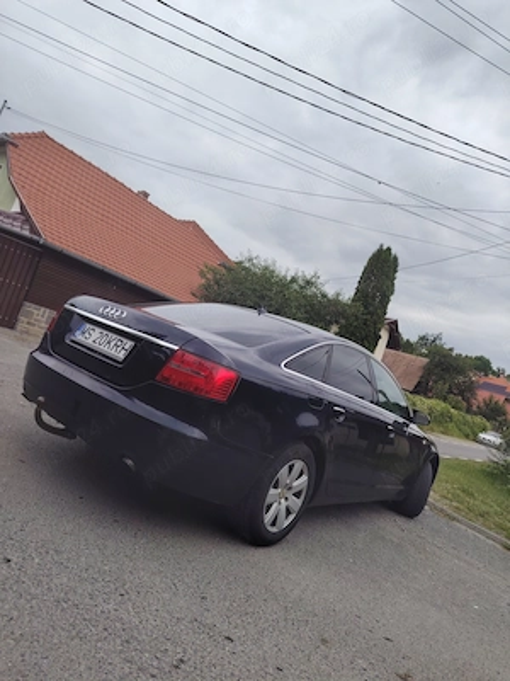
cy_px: 340
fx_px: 471
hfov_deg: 56.8
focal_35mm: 24
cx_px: 255
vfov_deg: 71.6
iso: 100
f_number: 1.75
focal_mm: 5.25
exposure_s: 1/345
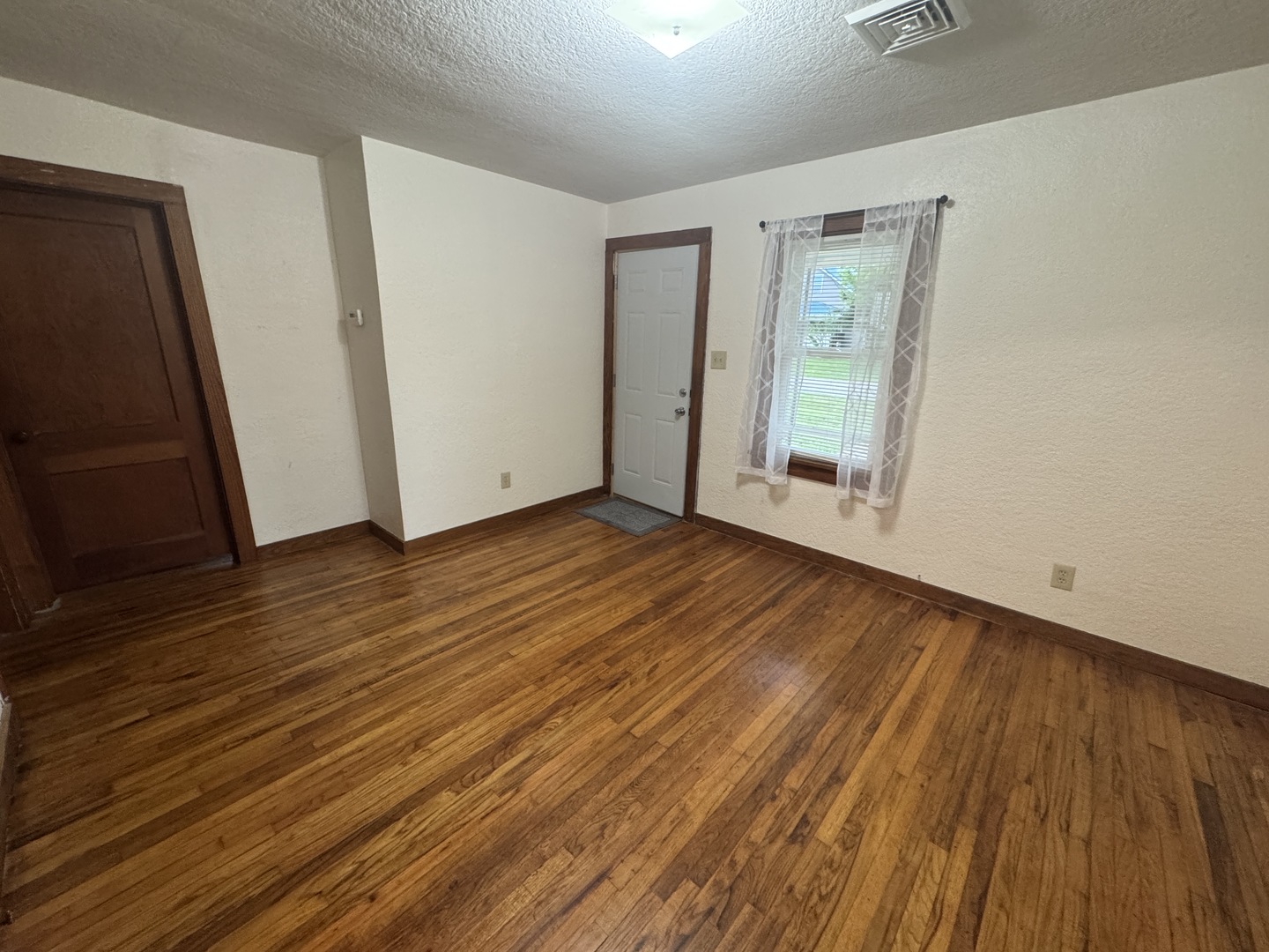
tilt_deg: -15.4
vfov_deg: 85.7
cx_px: 634
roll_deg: +0.5
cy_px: 476
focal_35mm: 14
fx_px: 513
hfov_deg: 102.1
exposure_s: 1/60
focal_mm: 2.22
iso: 400
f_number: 2.2
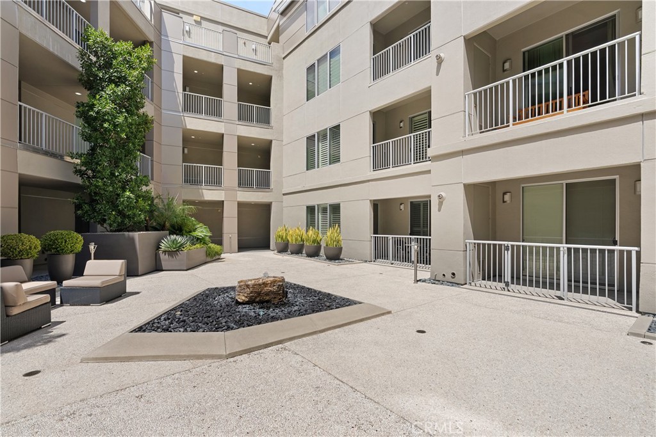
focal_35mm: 16
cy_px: 218
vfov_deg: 73.8
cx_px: 328
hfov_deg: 96.7
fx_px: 292
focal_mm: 16
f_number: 9
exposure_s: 1/200
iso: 320
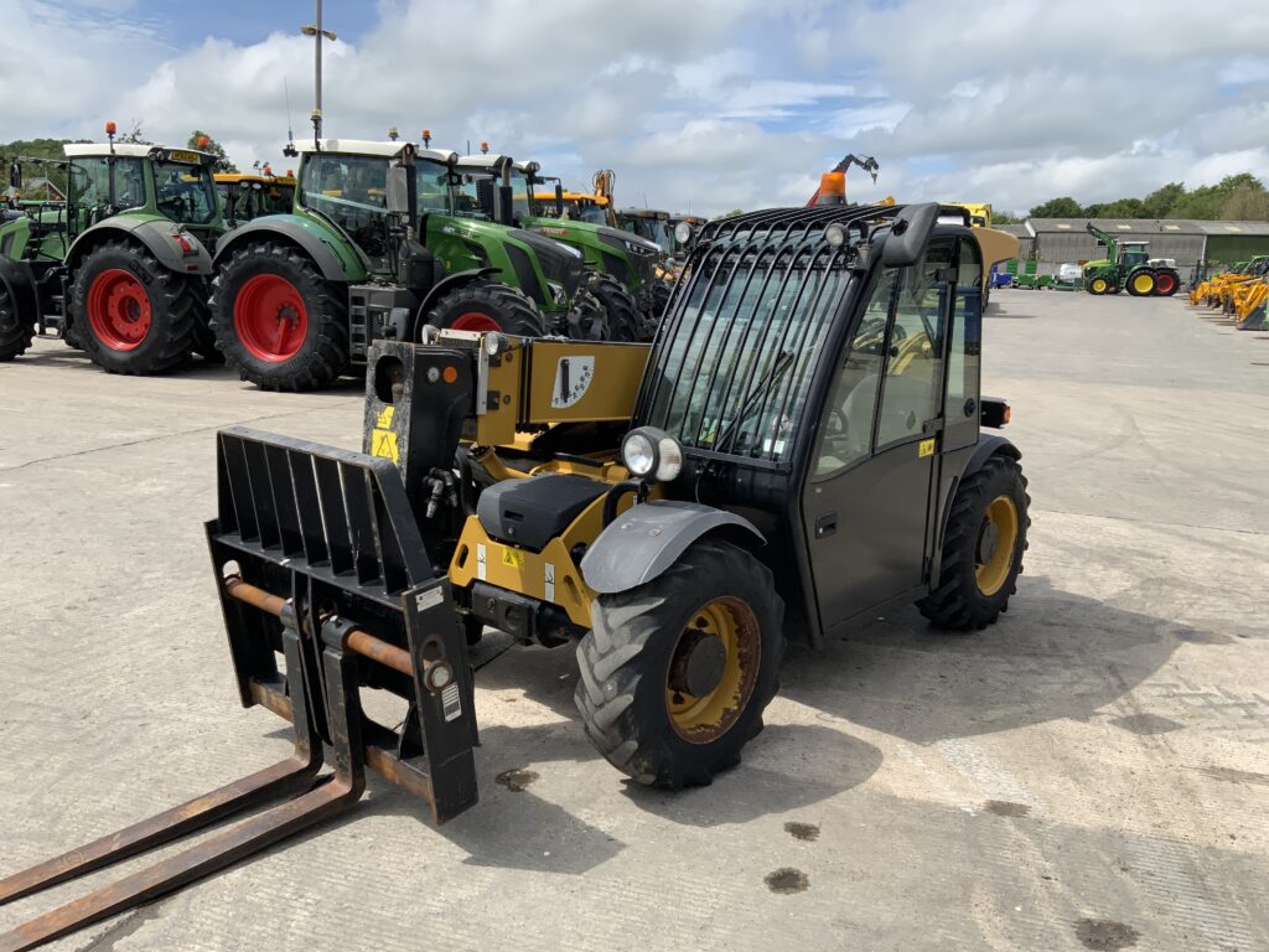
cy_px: 476
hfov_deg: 61.7
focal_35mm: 29
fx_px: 1063
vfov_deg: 48.2
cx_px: 634
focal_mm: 3
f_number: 1.8
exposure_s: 1/1984
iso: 16
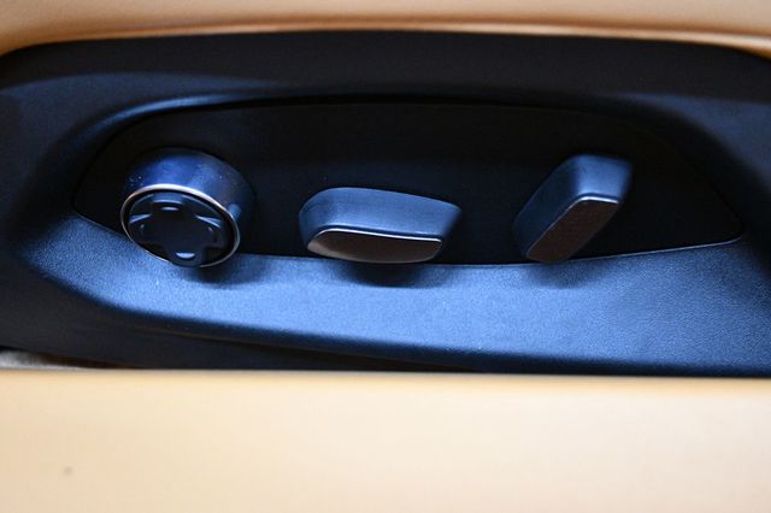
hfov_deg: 46.4
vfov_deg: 31.9
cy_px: 256
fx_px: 899
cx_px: 386
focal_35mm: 42
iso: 5000
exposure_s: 1/60
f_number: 4.5
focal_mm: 28
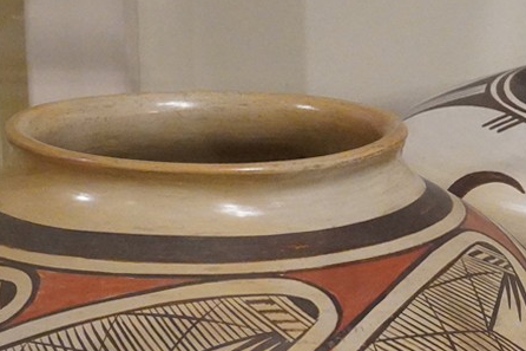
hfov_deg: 9.9
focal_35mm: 202
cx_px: 758
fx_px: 2950
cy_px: 362
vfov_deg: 6.8
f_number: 13
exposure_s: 1/100
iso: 8000
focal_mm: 45
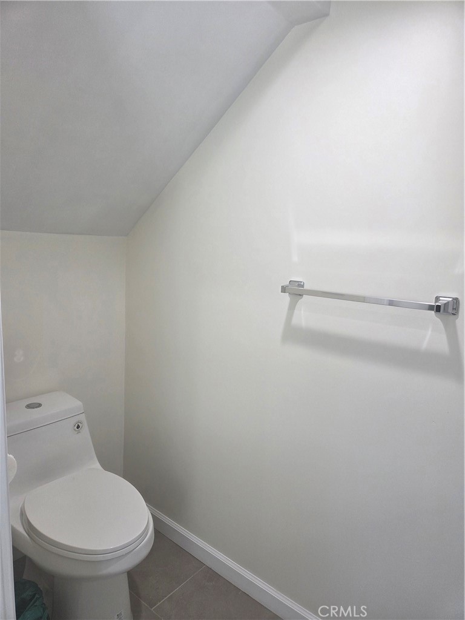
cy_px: 310
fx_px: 412
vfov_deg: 73.9
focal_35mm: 23
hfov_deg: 58.9
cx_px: 232
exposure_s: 1/180
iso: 100
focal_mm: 5.4
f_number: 1.8
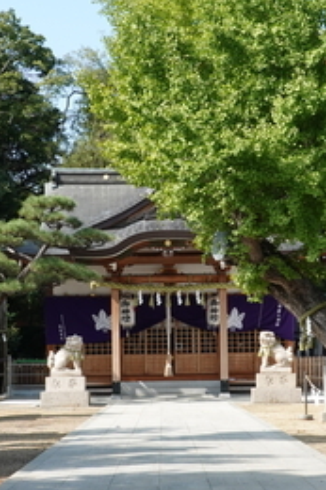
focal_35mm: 111
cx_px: 164
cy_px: 284
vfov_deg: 18.4
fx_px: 1510
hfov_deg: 12.3
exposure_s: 1/100
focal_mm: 16.54
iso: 125
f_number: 9
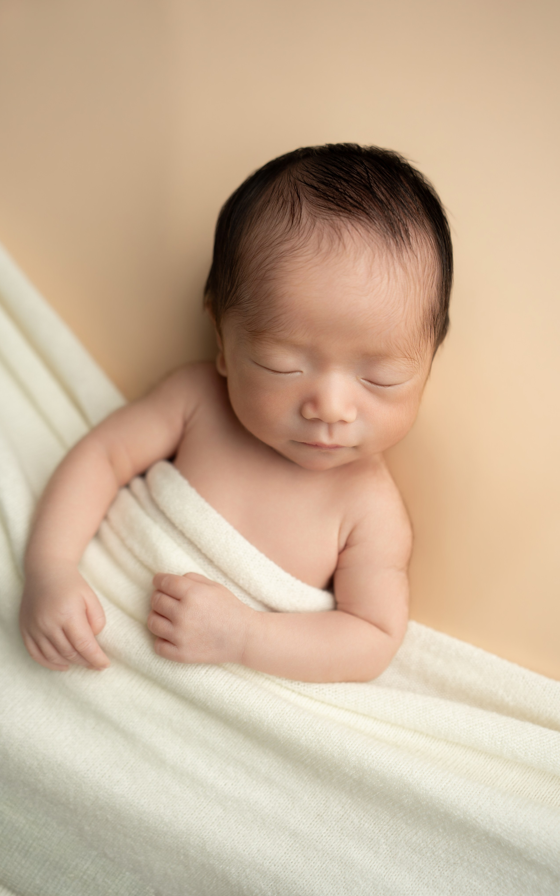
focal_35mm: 36
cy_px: 447
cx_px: 286
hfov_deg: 35.3
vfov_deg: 54.0
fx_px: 879
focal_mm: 35
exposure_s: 1/160
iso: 100
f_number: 2.2
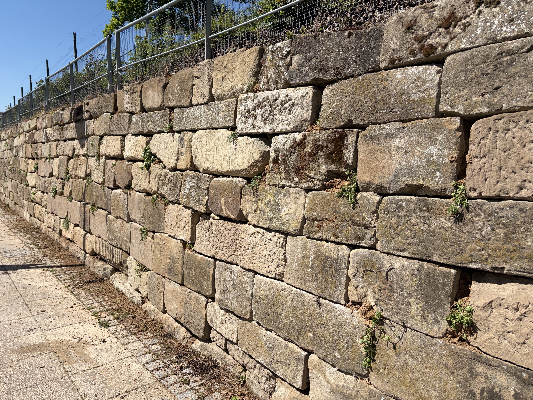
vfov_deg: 53.1
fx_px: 400
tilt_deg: -6.6
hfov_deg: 67.3
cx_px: 266
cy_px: 200
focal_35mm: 26
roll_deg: -1.6
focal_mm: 5.96
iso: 50
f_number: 1.6
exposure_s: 1/4608
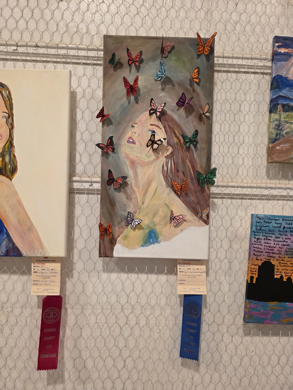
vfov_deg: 73.9
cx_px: 146
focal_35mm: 23
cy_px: 195
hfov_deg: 58.9
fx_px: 260
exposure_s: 1/120
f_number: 1.7
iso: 500
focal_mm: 6.3
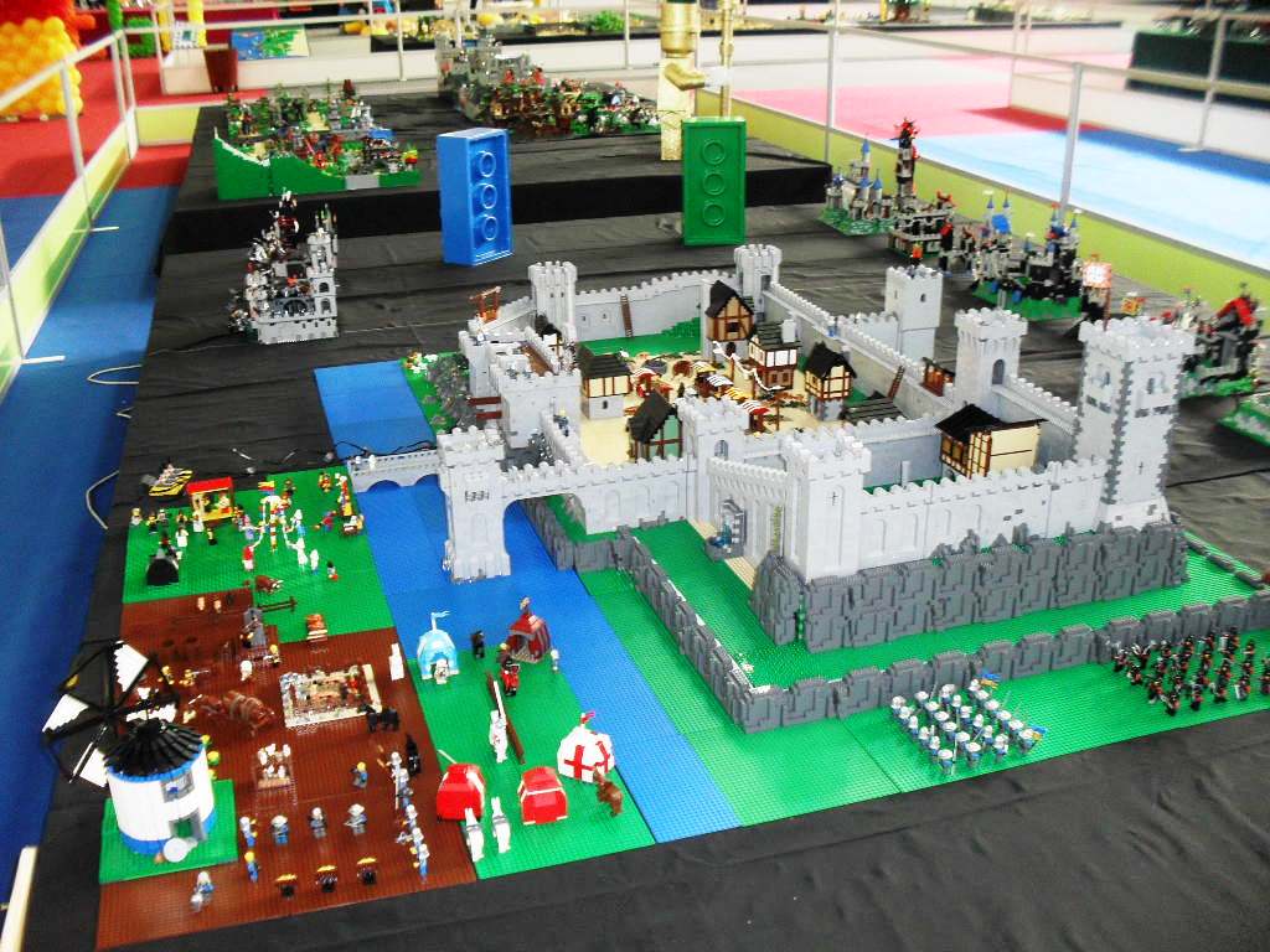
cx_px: 635
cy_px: 476
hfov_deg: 52.6
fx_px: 1284
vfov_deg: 40.7
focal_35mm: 35
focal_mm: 6.3
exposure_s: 1/45
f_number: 3.2
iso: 200
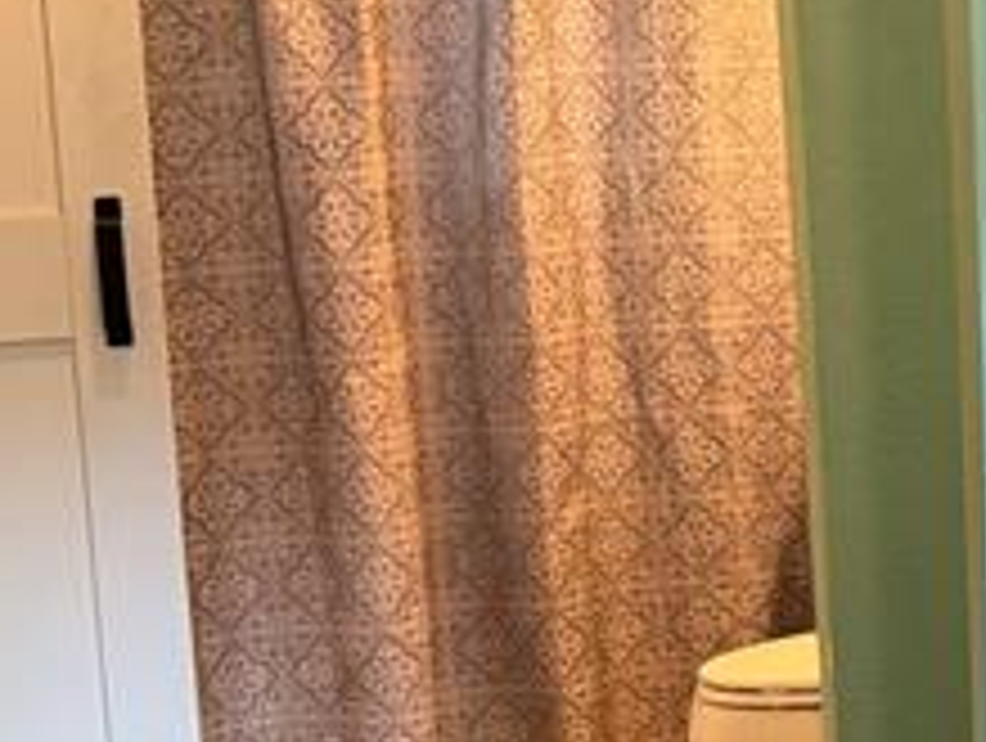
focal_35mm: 112
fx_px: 3195
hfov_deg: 14.2
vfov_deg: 13.2
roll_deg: +0.1
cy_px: 256
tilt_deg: -5.8
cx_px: 2076
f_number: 1.78
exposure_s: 1/60
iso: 200
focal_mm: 6.76
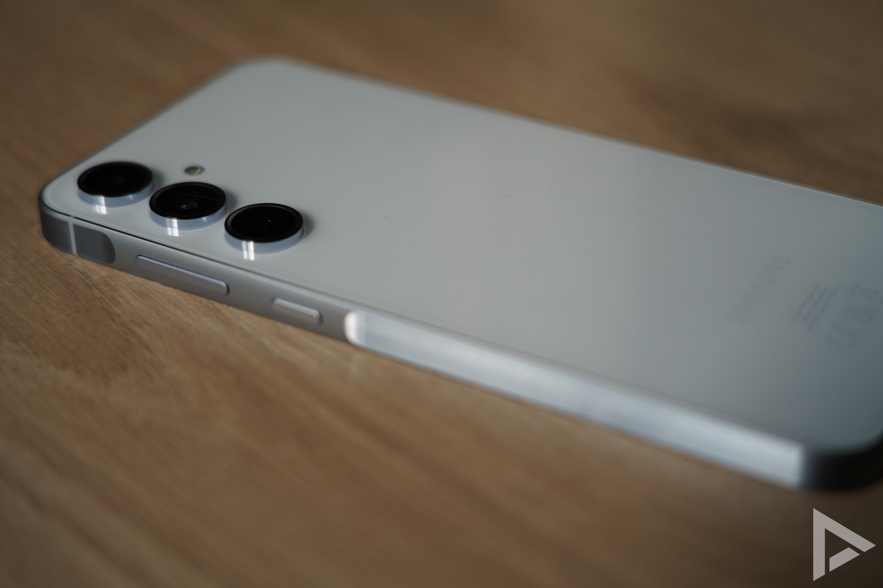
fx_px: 1570
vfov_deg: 21.2
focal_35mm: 64
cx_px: 442
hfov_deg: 31.4
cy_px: 294
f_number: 4
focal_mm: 64
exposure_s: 1/160
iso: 125
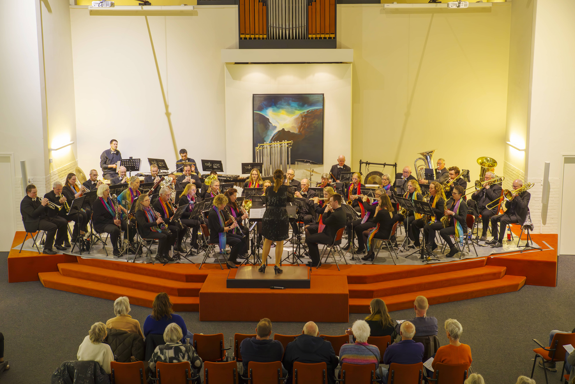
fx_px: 847
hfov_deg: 37.5
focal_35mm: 53
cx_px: 288
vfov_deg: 25.5
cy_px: 192
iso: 1600
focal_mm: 53
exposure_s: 1/30
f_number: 5.6
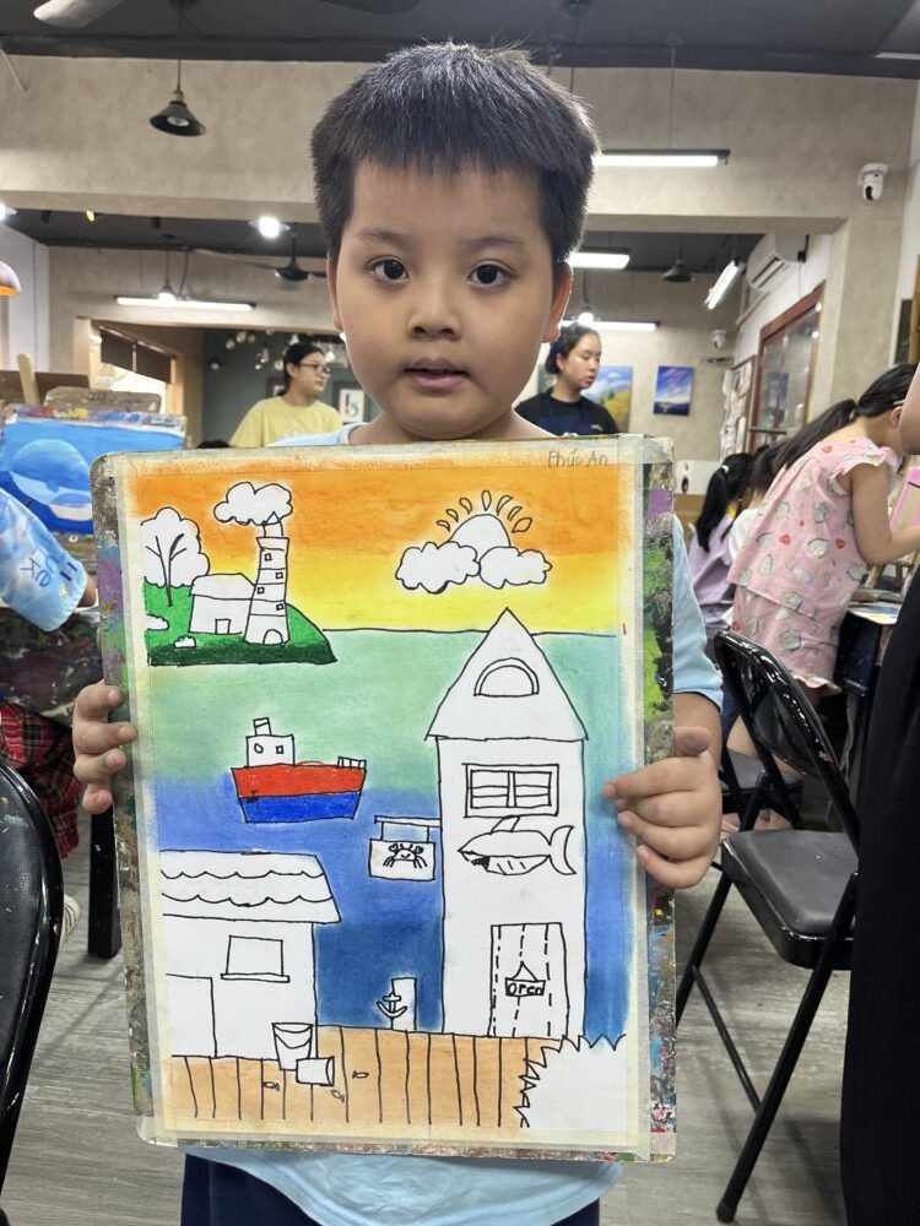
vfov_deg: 67.3
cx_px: 460
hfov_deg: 53.1
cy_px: 613
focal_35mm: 26
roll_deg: -2.2
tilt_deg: -8.3
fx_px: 921
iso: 100
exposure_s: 1/101
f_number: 1.6
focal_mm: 5.1
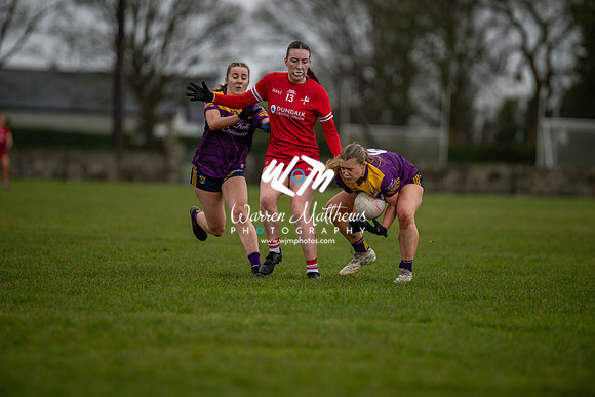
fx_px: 4959
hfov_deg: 6.9
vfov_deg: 4.6
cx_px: 298
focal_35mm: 300
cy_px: 198
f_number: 2.8
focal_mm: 300
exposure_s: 1/1000
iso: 560
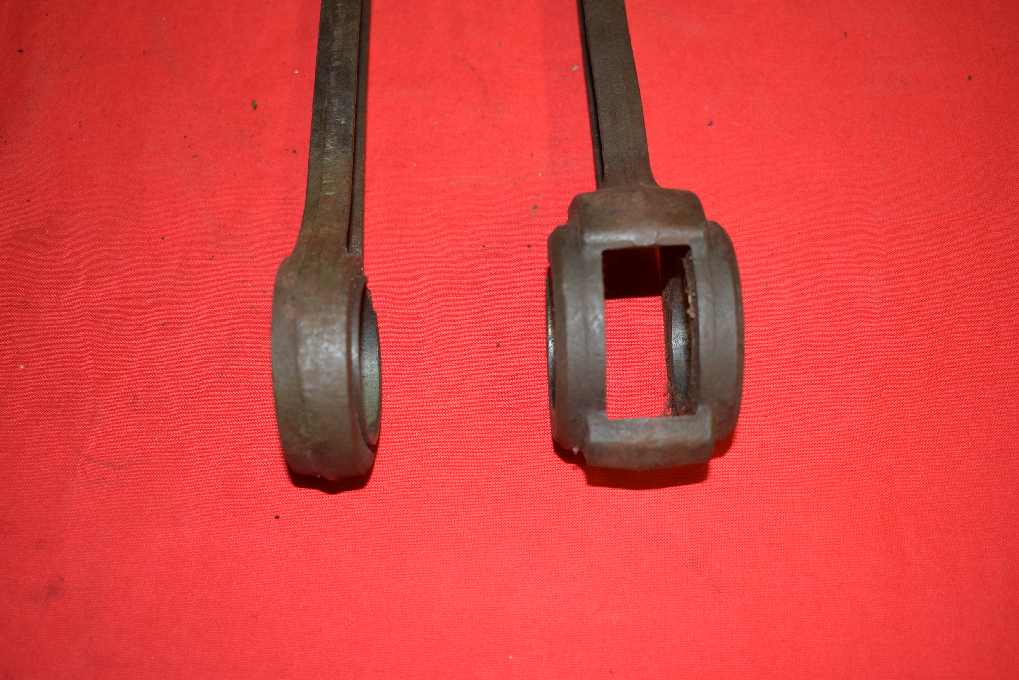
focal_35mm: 45
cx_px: 510
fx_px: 1274
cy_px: 340
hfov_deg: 43.6
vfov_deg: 29.9
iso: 640
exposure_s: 1/100
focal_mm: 30
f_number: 5
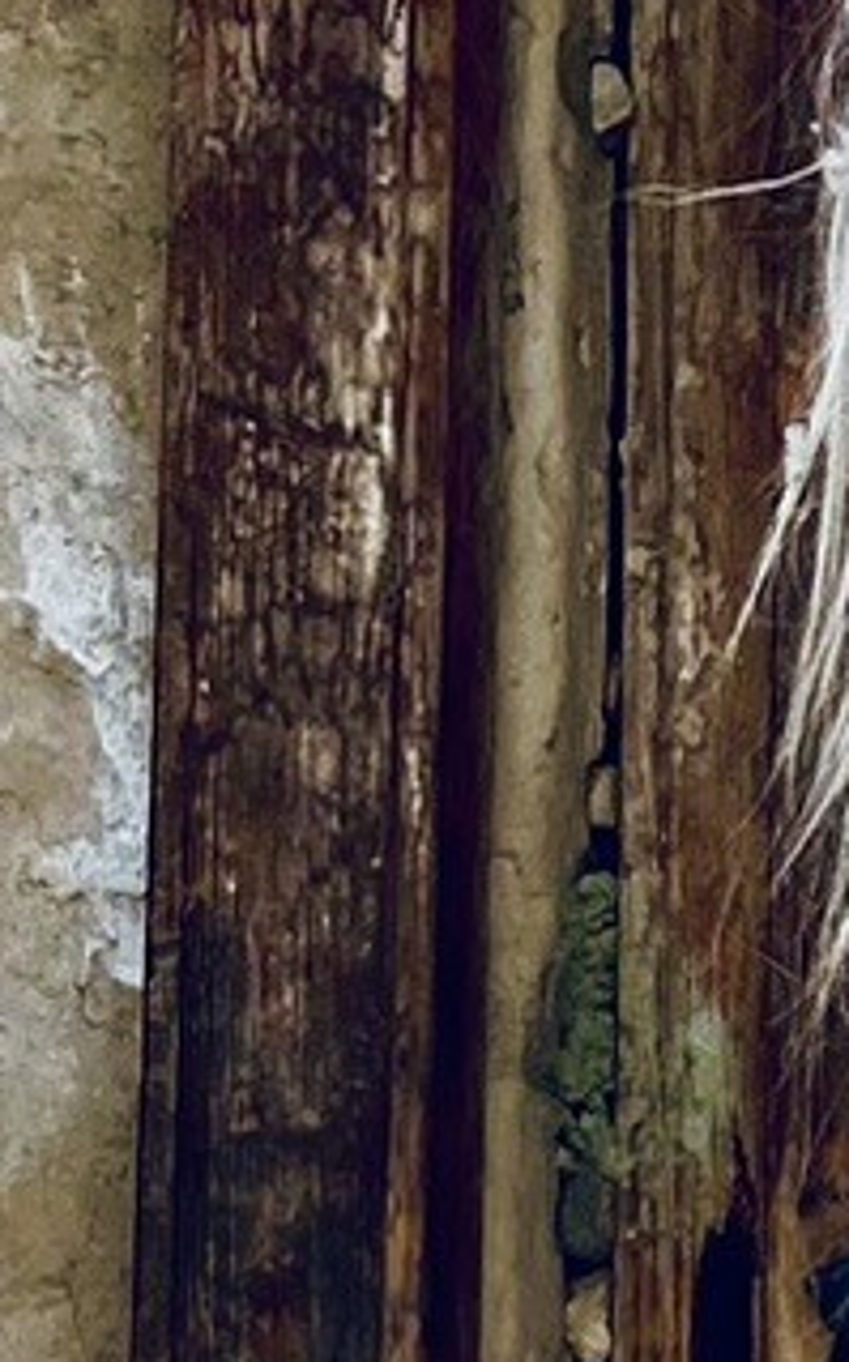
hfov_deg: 6.9
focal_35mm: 177
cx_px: 2287
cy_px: 1533
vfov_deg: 11.6
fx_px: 6562
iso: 32
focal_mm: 4.25
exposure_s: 1/990
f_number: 1.8
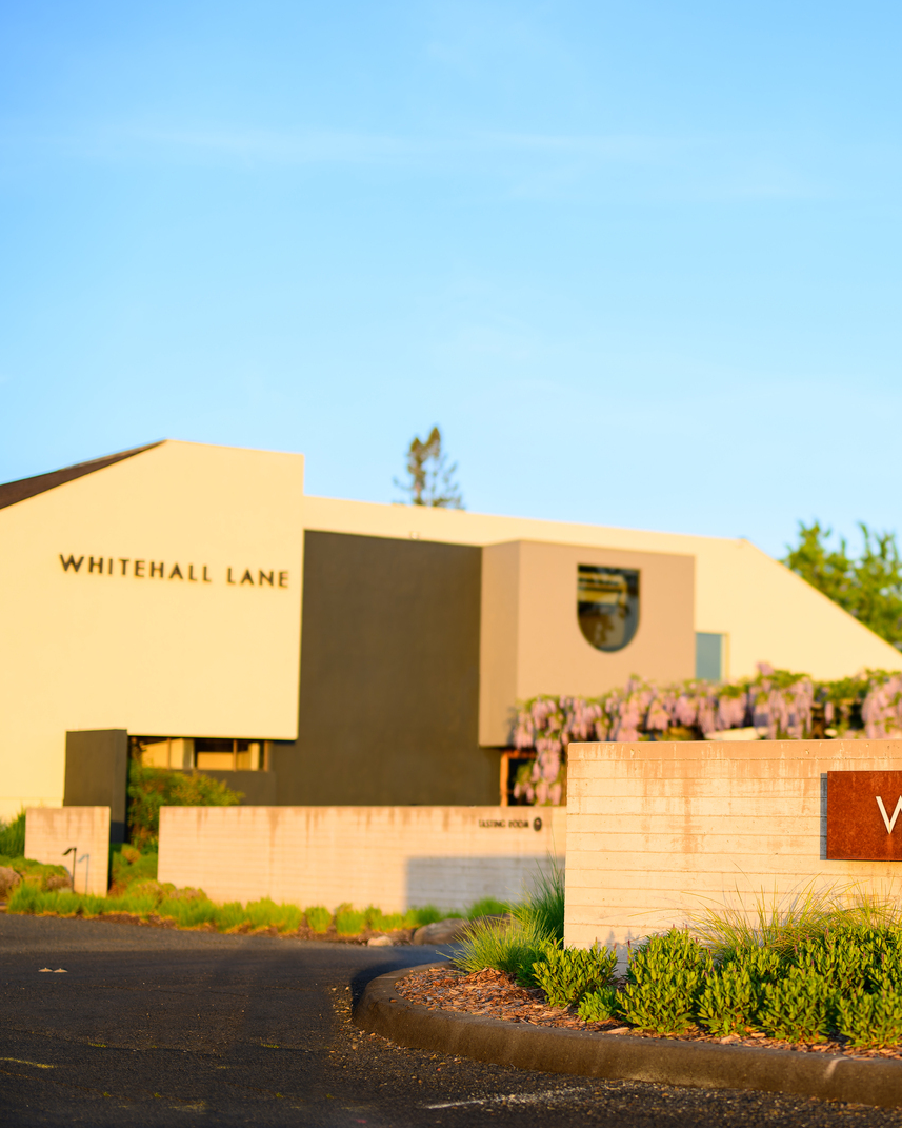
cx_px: 837
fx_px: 2369
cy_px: 563
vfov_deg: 26.8
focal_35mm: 71
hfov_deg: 21.0
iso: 64
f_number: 1.2
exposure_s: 1/800
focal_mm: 50
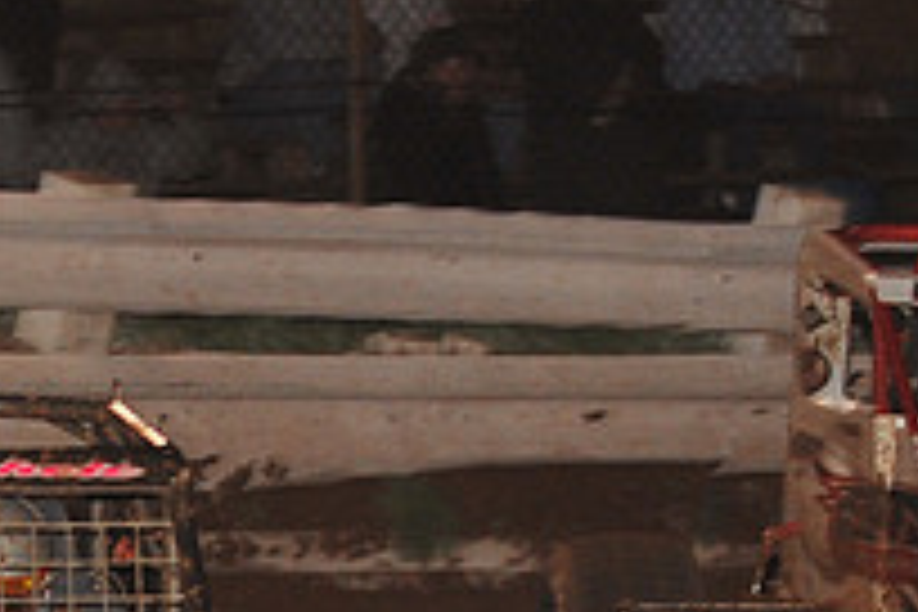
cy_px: 742
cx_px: 328
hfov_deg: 5.8
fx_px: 9077
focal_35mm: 356
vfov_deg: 3.9
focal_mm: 125
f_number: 6.3
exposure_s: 1/320
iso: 1600
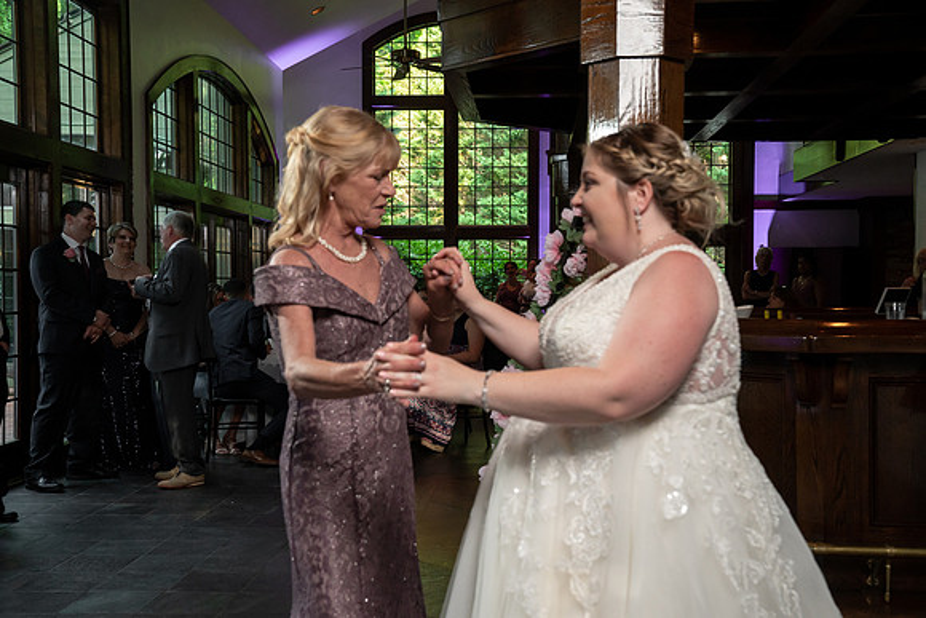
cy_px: 309
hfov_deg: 44.0
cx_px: 454
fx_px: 1145
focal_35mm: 45
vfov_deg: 30.2
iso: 2000
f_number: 5.6
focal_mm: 43
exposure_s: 1/200
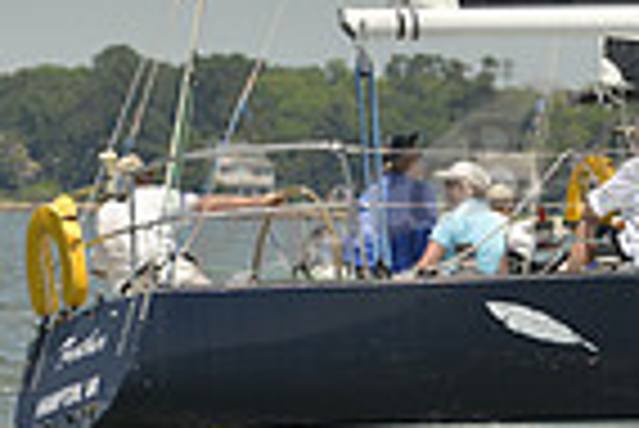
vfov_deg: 1.7
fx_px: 14552
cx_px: 1048
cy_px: -124
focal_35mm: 819
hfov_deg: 2.5
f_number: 6.3
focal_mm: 200
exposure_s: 1/1250
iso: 200
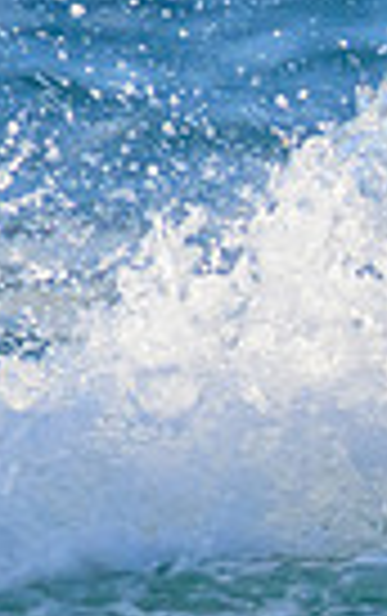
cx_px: 1313
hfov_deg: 0.3
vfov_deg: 0.5
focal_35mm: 4010
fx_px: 67458
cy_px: 446
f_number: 11
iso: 2500
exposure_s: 1/2000
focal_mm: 800
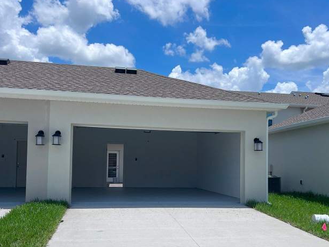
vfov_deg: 41.5
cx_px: 162
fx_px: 323
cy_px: 155
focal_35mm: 34
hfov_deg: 54.0
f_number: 1.5
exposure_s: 1/8696
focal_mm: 5.7
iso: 50
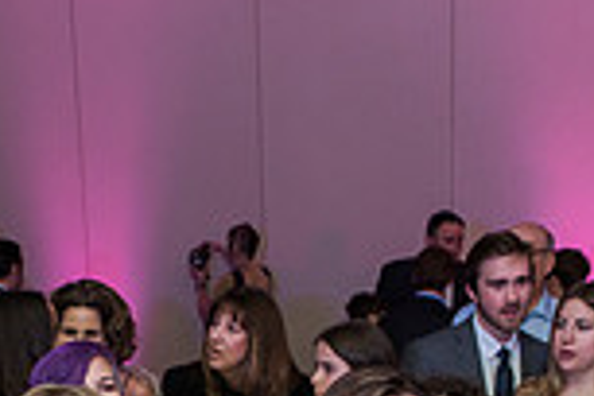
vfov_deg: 13.6
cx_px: 120
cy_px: 681
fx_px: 1501
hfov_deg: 22.1
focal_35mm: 91
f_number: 4.5
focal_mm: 24
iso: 1000
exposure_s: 1/100
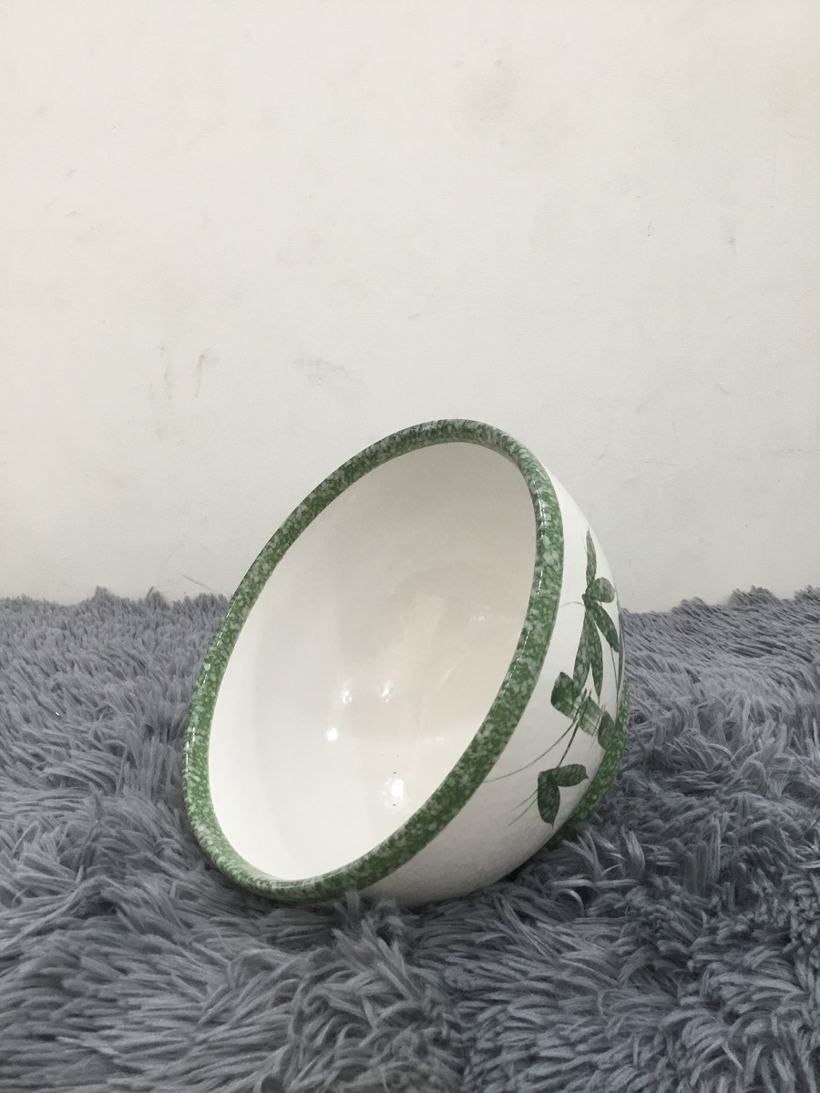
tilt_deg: -7.9
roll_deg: +0.4
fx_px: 979
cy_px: 546
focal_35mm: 31
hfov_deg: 45.4
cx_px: 410
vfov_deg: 58.4
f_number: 2.4
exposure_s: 1/33
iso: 64
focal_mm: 3.3
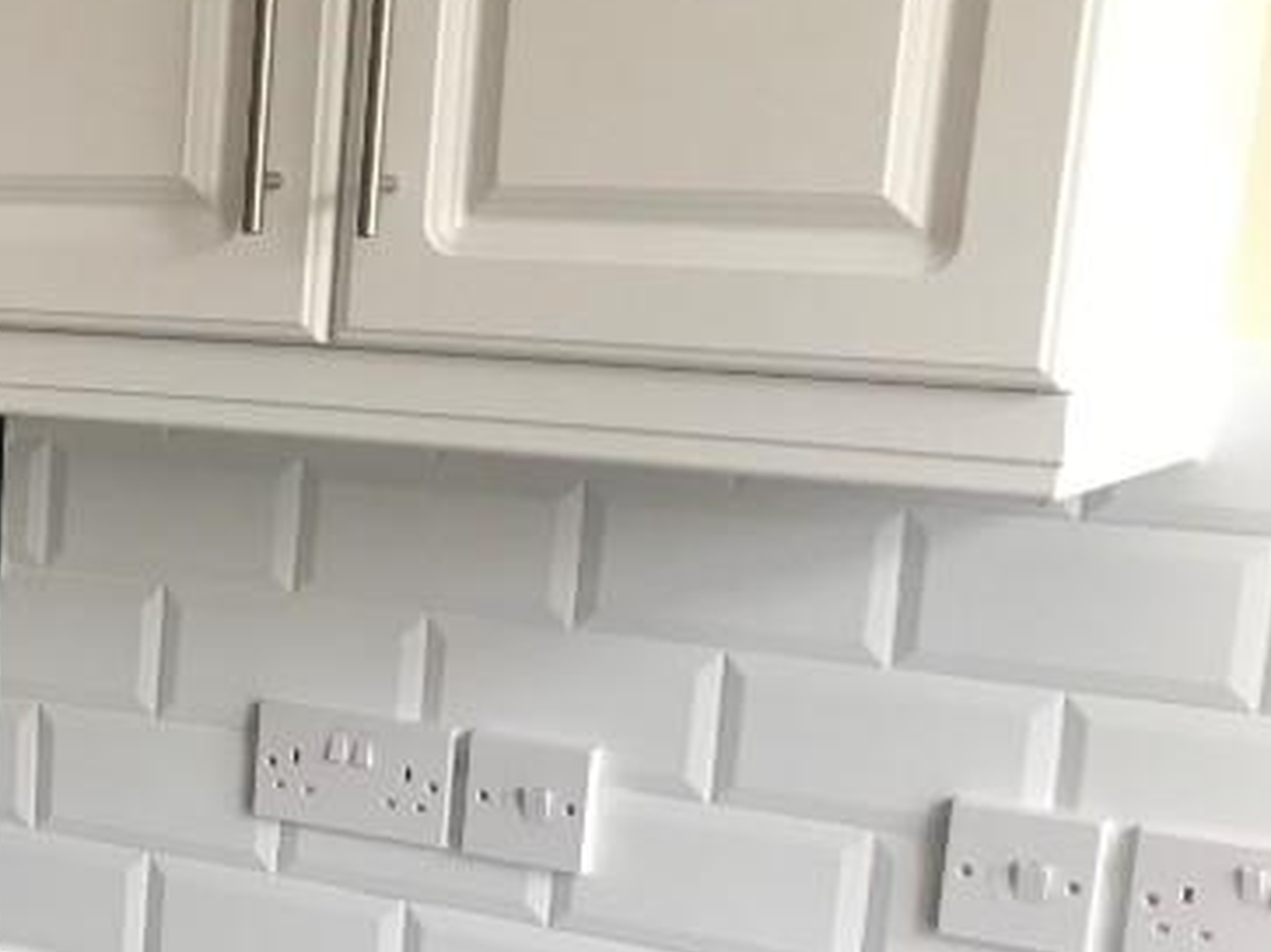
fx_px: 2900
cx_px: -476
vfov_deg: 18.4
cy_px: 788
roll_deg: +0.0
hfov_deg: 21.7
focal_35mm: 79
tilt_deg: -11.1
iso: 32
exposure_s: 1/20
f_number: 1.8
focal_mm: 3.99
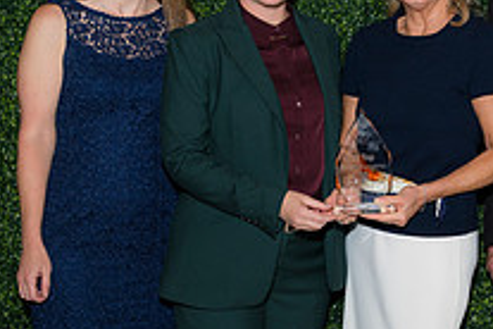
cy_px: 154
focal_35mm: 84
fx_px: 1150
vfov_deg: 16.3
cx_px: 412
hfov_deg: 23.7
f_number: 5
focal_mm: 30
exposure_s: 1/160
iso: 500
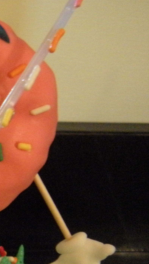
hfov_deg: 11.0
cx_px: -169
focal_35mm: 98
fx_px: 688
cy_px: 181
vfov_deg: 21.7
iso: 400
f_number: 3.8
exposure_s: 1/13.1
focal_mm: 5.9
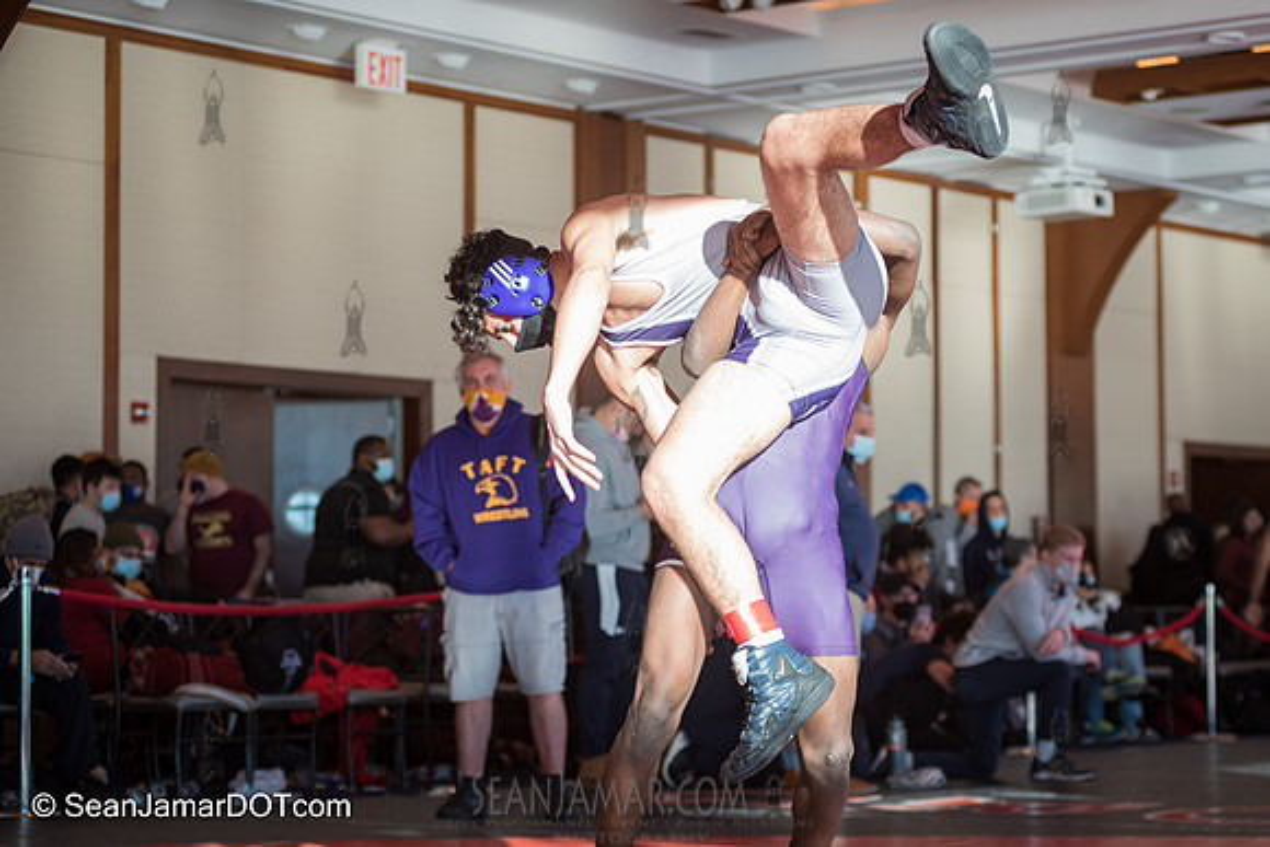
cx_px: 703
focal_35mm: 89
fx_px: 3142
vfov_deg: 15.4
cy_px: 464
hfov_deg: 22.8
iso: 400
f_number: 4
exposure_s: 1/400
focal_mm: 80
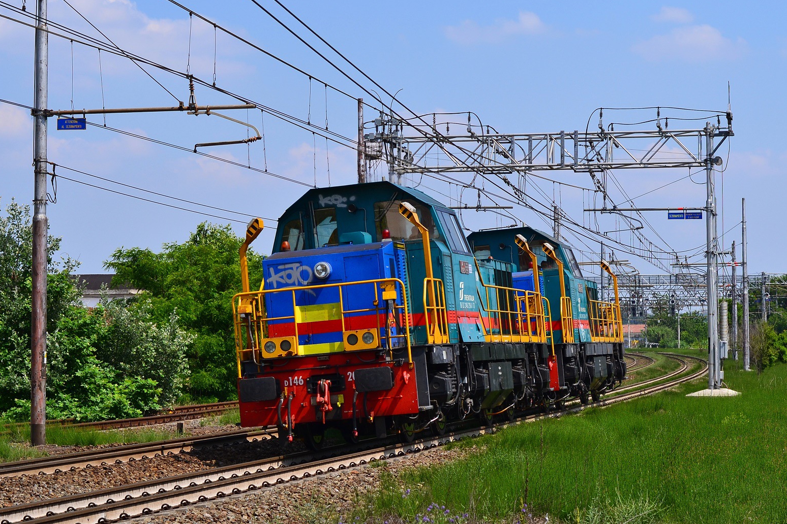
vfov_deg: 14.7
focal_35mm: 93
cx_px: 402
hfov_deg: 21.9
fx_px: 2033
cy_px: 214
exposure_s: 1/1000
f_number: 6.3
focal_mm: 50
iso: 200
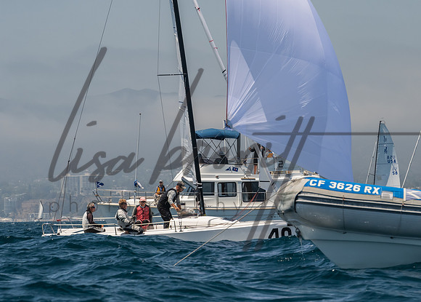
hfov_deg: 8.6
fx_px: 2812
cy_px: 82
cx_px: 170
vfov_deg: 6.1
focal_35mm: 235
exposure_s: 1/640
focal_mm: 150
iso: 640
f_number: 9
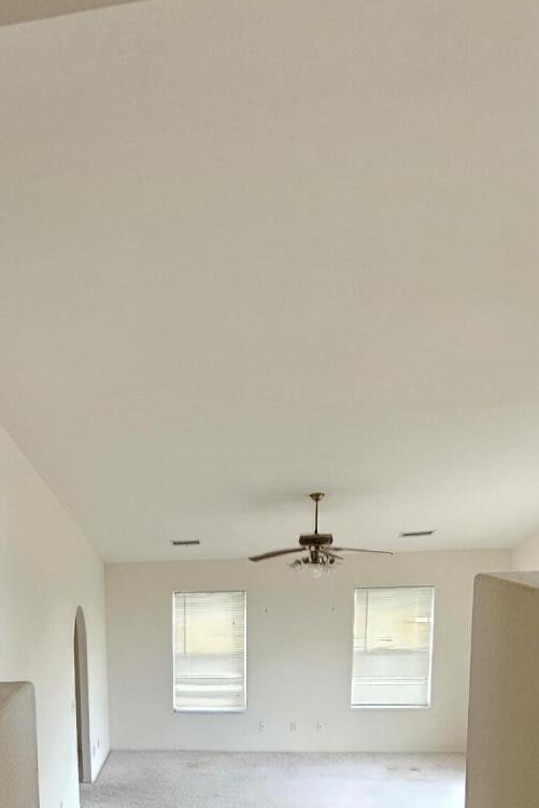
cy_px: 701
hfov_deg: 34.2
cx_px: 23
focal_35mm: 36
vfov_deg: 48.5
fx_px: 808
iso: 100
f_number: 2.2
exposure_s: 1/60
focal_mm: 2.2
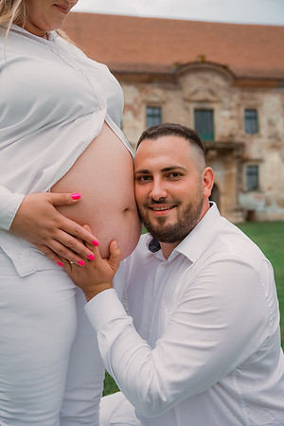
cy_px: 213
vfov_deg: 48.5
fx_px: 473
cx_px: 142
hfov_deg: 33.4
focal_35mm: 40
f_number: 3.2
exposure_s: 1/320
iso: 2000
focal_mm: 40
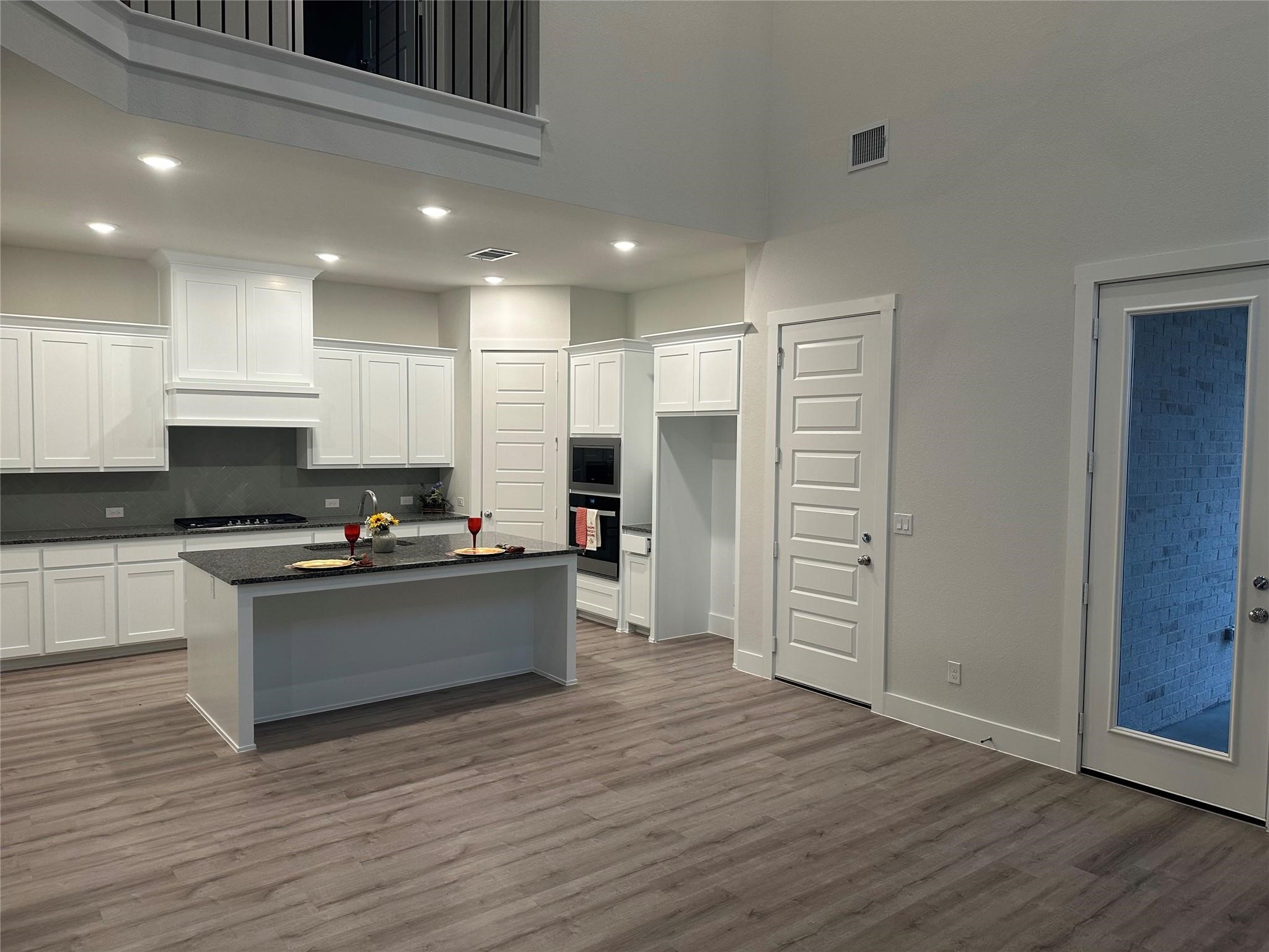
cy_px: 476
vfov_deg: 56.8
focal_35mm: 24
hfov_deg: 71.6
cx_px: 634
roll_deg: -0.1
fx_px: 880
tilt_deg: -3.3
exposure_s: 1/60
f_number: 1.78
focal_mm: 6.86
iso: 125
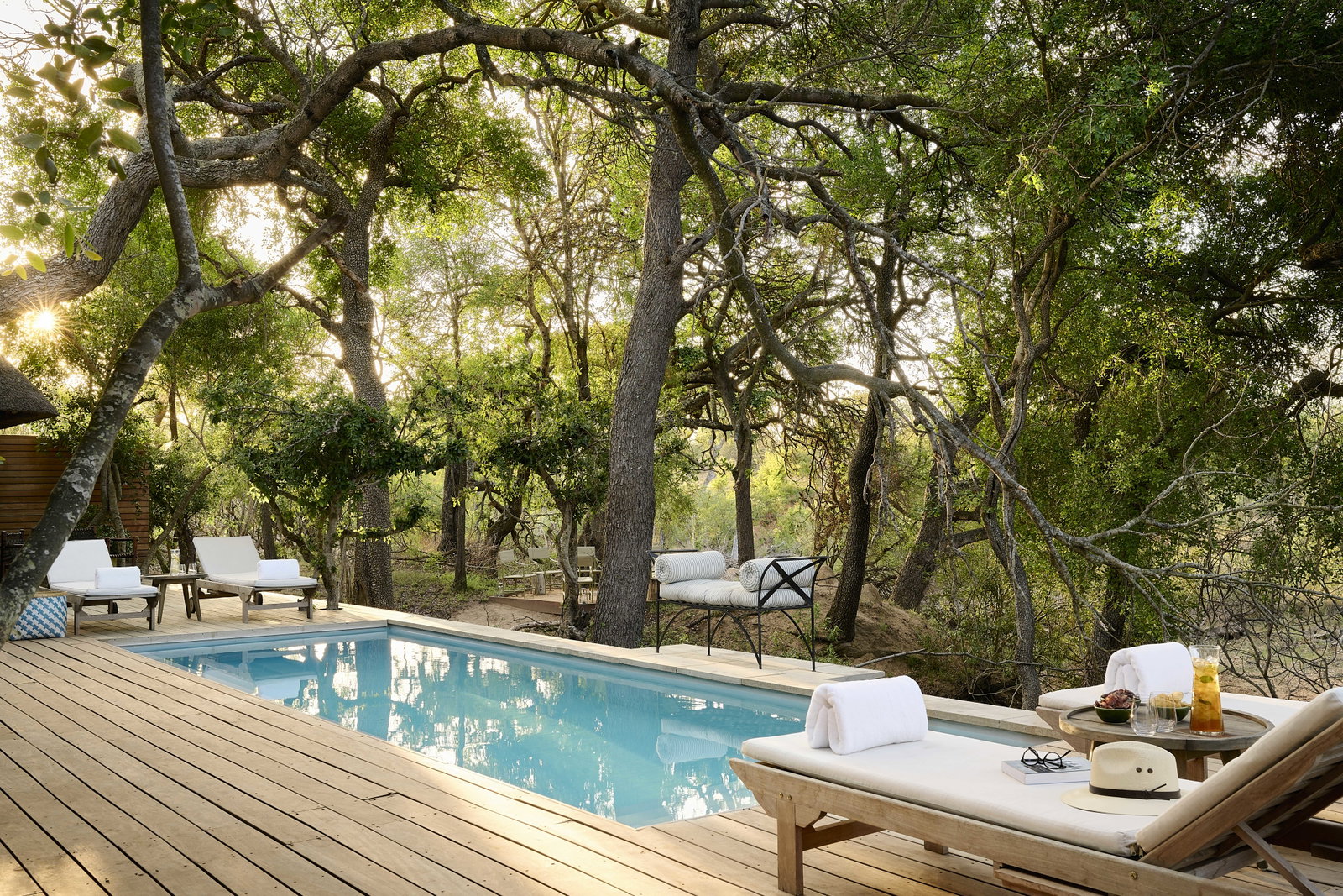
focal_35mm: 35
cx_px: 672
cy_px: 448
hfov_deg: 54.4
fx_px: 1306
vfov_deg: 37.9
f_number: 11
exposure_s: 1/10
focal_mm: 35
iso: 64
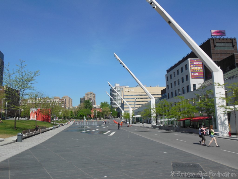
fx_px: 199
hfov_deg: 61.7
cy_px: 90
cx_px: 119
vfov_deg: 48.2
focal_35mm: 29
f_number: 6.7
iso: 125
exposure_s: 1/500
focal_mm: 5.2
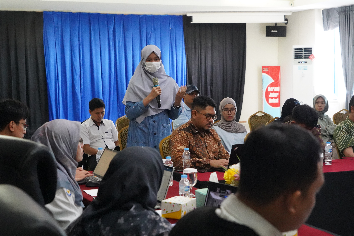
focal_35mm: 62
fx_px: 610
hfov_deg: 32.4
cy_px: 118
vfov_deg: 21.9
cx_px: 177
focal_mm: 62
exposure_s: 1/125
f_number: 6.3
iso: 16000
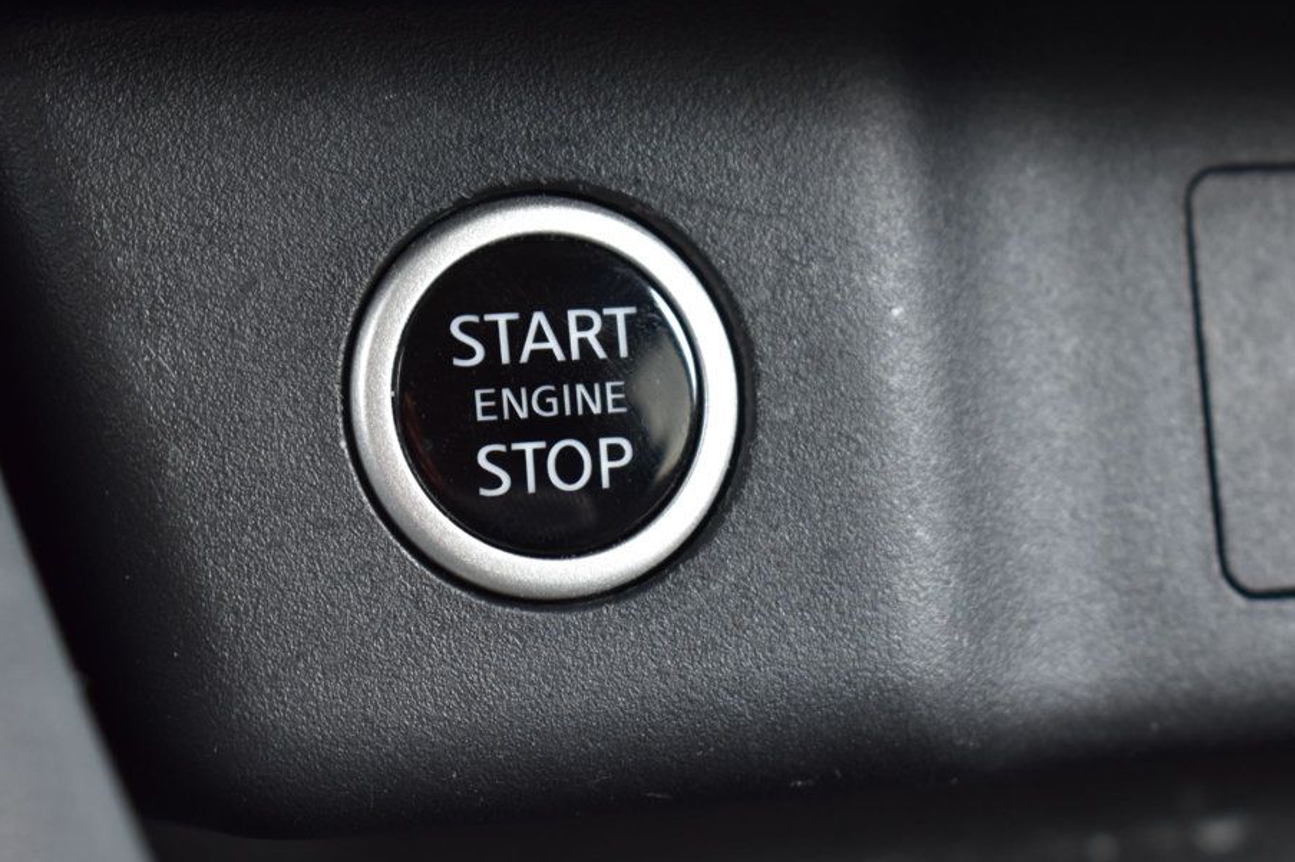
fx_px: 3364
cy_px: 435
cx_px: 627
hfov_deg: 21.8
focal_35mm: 94
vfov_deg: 14.6
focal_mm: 55
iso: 400
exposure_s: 1/25
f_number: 7.1
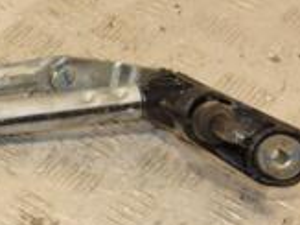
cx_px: -195
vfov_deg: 9.3
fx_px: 1377
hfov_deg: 11.7
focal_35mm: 159
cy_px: 116
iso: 800
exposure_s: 1/200
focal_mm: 30
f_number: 9
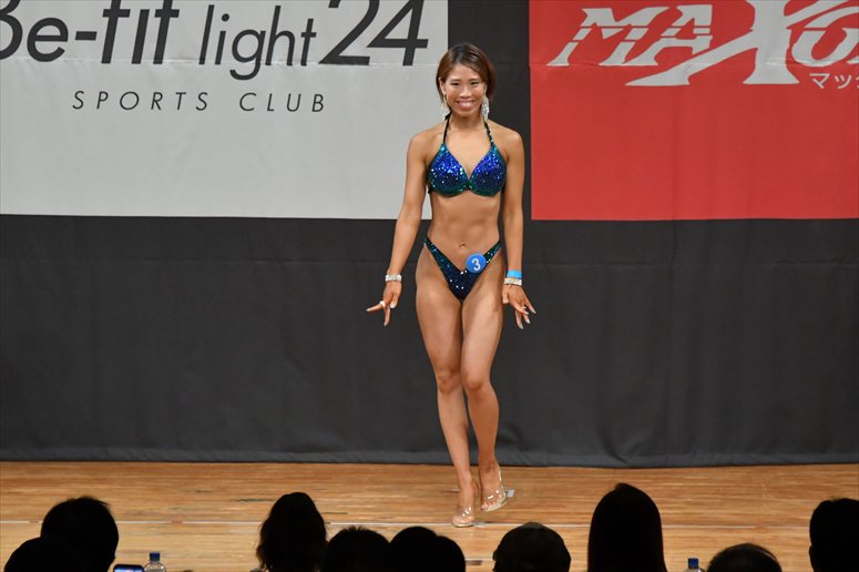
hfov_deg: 7.2
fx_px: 6797
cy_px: 286
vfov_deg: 4.8
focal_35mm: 285
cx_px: 430
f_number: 5.6
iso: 6400
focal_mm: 190
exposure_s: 1/400
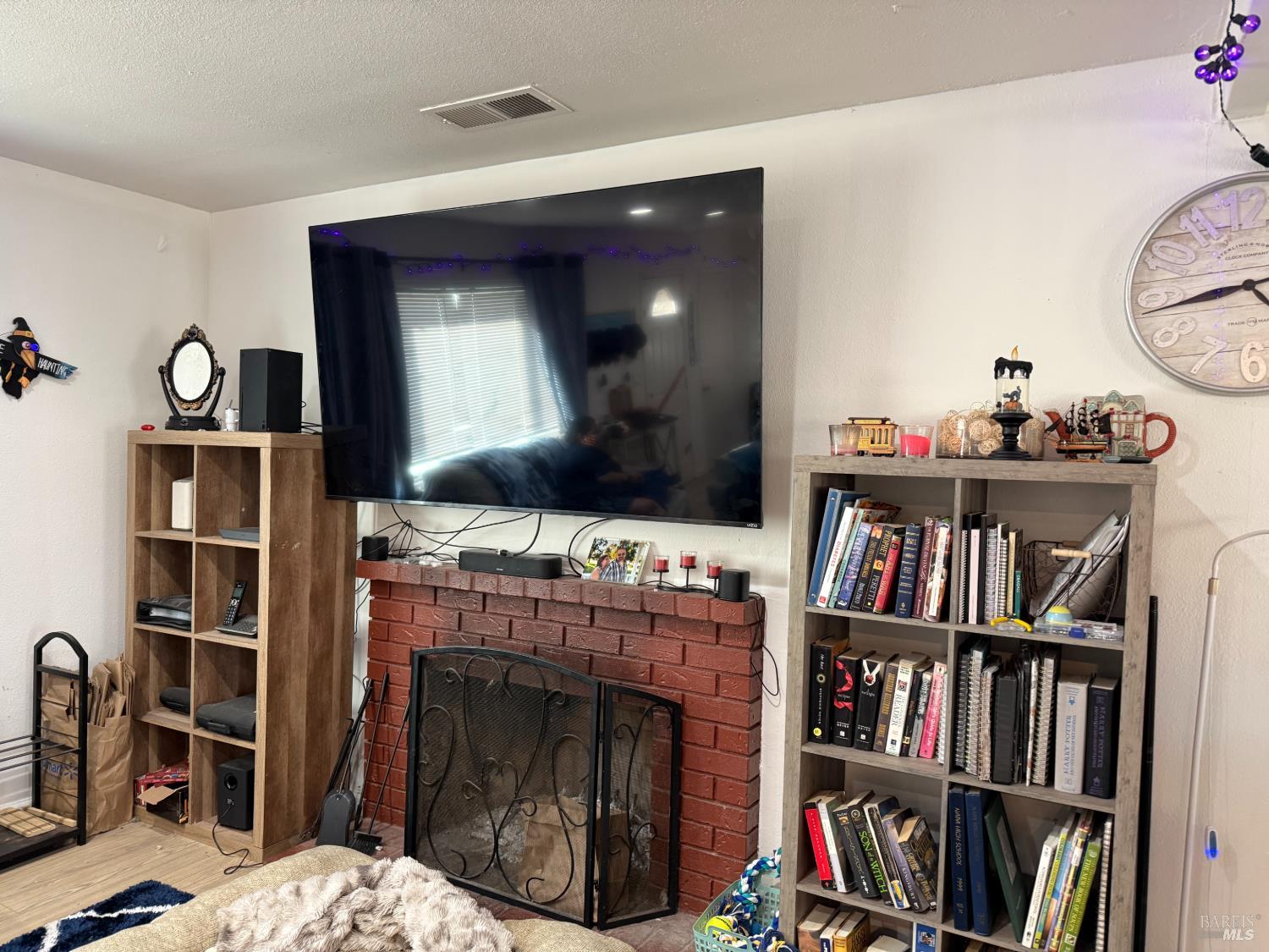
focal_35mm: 24
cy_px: 476
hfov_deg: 71.6
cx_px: 634
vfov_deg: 56.8
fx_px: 880
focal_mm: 6.76
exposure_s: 1/60
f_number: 1.78
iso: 250
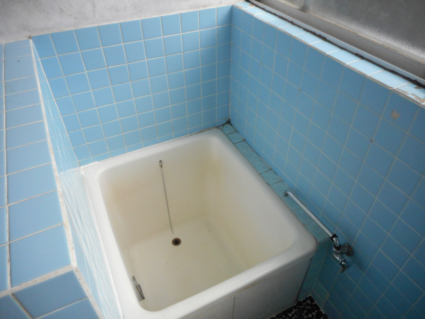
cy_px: 160
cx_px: 212
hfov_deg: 69.4
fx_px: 307
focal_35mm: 25
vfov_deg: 54.9
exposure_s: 1/30
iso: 400
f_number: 3.7
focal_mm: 4.5
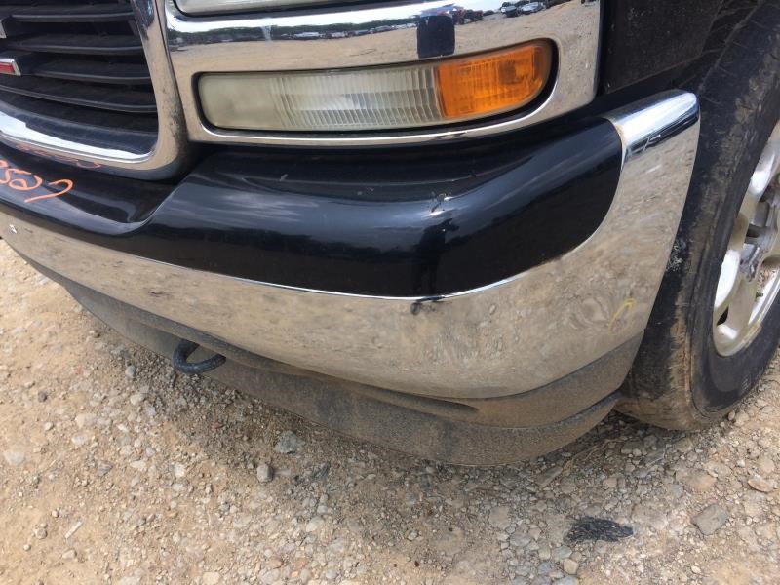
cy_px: 292
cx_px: 390
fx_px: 653
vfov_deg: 48.2
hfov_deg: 61.7
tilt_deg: -27.2
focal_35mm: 29
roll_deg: +6.9
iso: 32
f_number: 2.2
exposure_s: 1/1282
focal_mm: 4.15
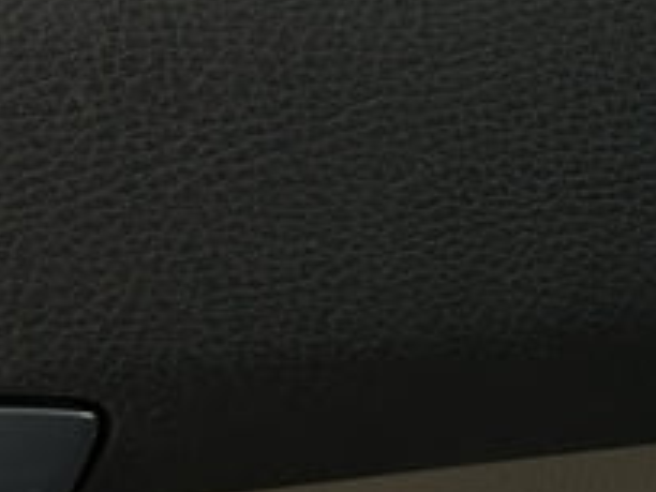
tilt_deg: -26.9
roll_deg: +0.4
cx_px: 929
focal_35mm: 212
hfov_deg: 9.1
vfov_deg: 7.0
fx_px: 4018
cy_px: 159
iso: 200
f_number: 1.78
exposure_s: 1/50
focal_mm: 6.86
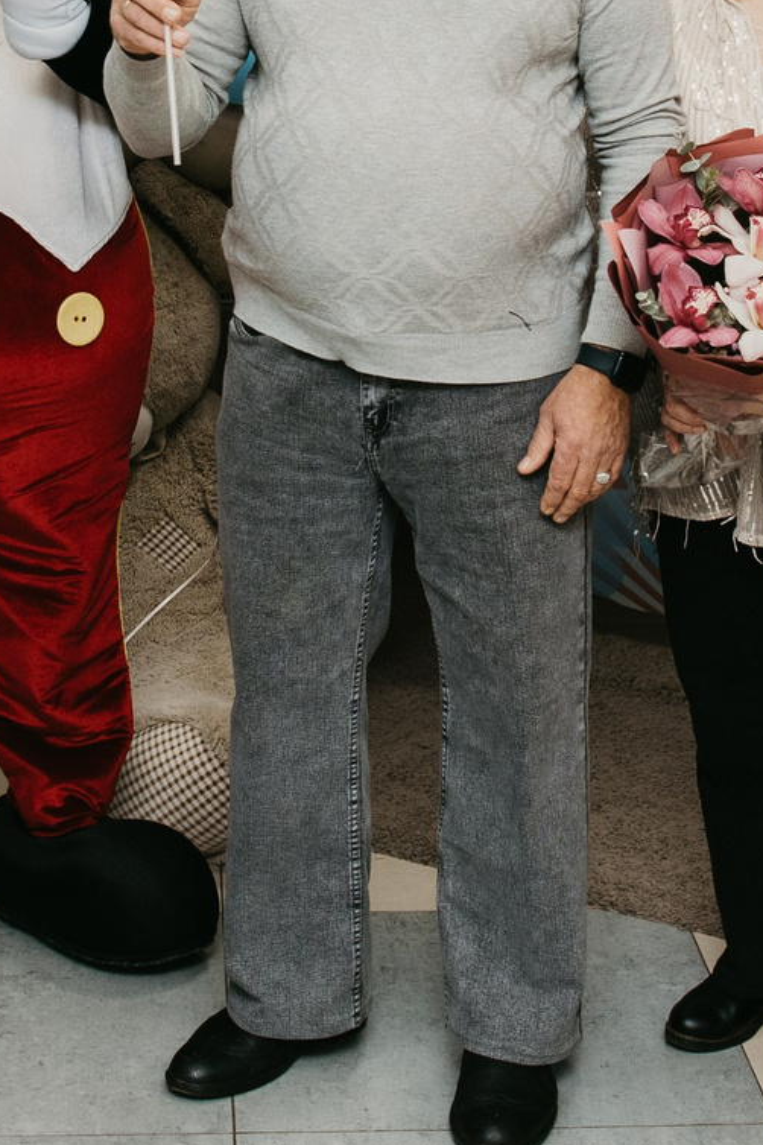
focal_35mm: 87
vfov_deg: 22.9
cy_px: 176
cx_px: 272
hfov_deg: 15.7
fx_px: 2766
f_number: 4
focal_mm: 24
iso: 160
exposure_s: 1/160
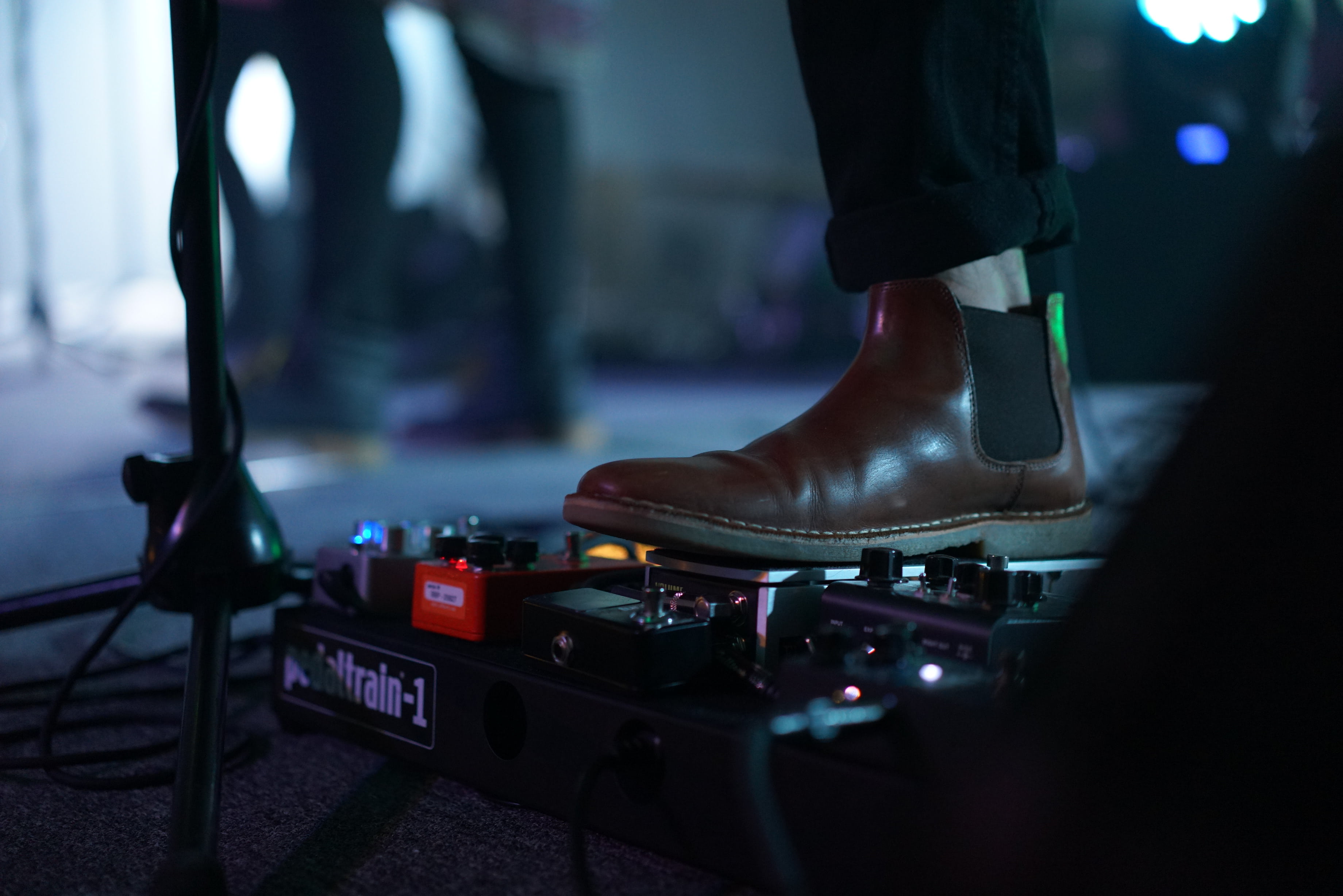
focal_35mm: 55
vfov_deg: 24.6
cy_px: 448
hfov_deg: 36.2
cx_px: 672
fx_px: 2052
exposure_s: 1/160
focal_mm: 55
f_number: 2
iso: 2000
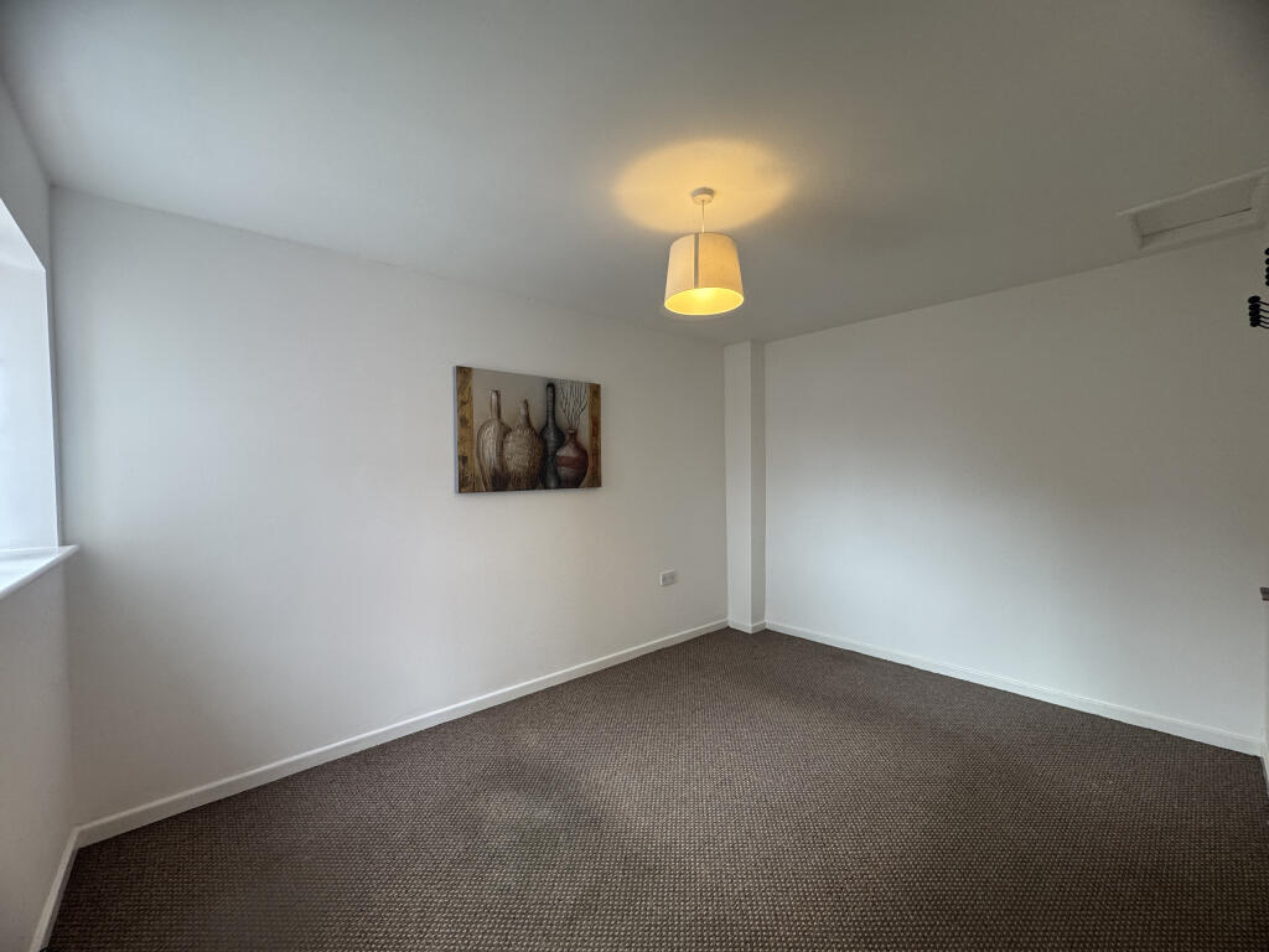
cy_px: 476
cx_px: 634
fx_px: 513
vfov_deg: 85.7
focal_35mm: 14
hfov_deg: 102.1
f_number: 2.2
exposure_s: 1/100
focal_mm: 2.22
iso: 200
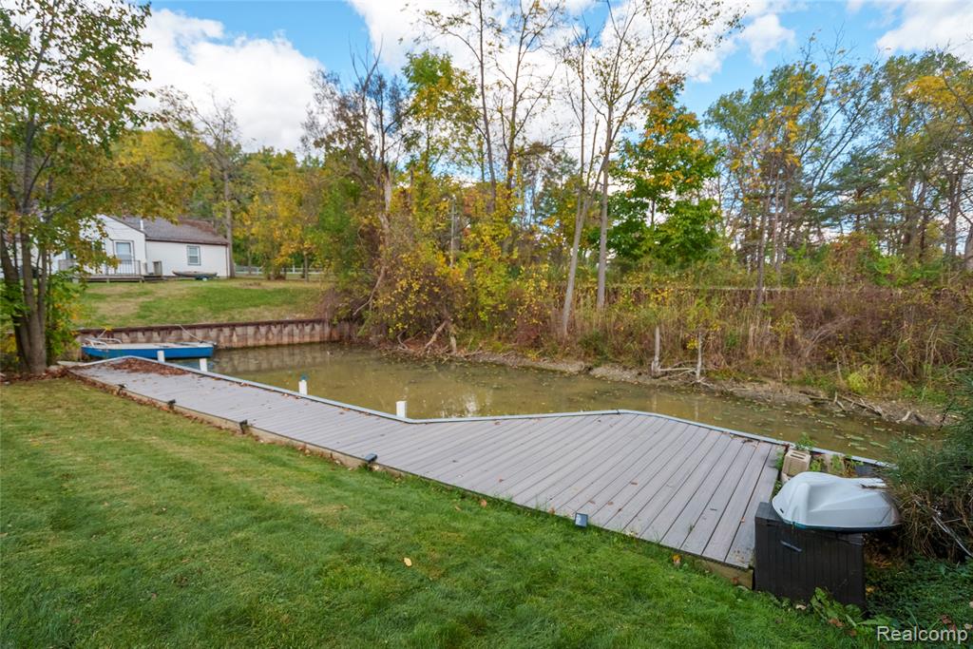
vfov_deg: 73.8
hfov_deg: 96.7
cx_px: 486
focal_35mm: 16
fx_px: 432
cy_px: 324
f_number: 4
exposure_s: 1/250
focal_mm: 16
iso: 100
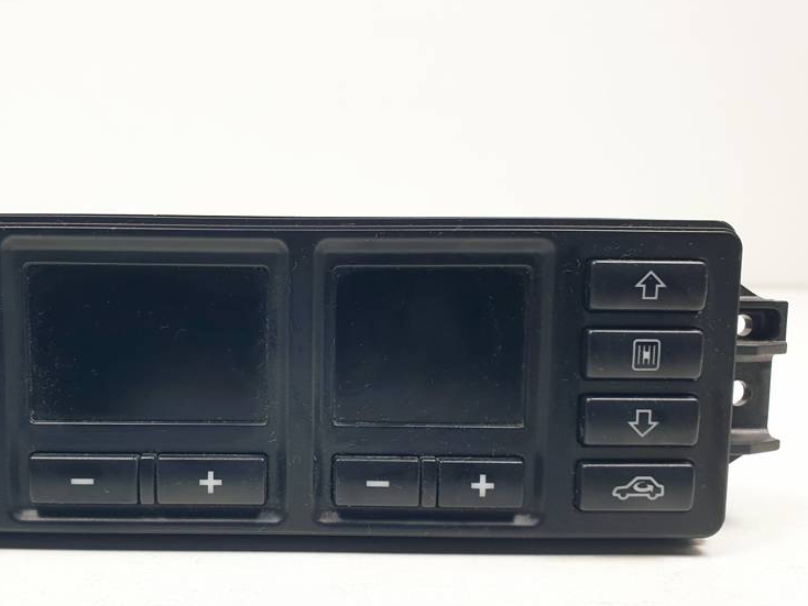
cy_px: 354
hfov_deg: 53.1
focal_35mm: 34
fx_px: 794
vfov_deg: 41.7
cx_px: 285
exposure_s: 1/164
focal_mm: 4.3
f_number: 2.4
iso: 50
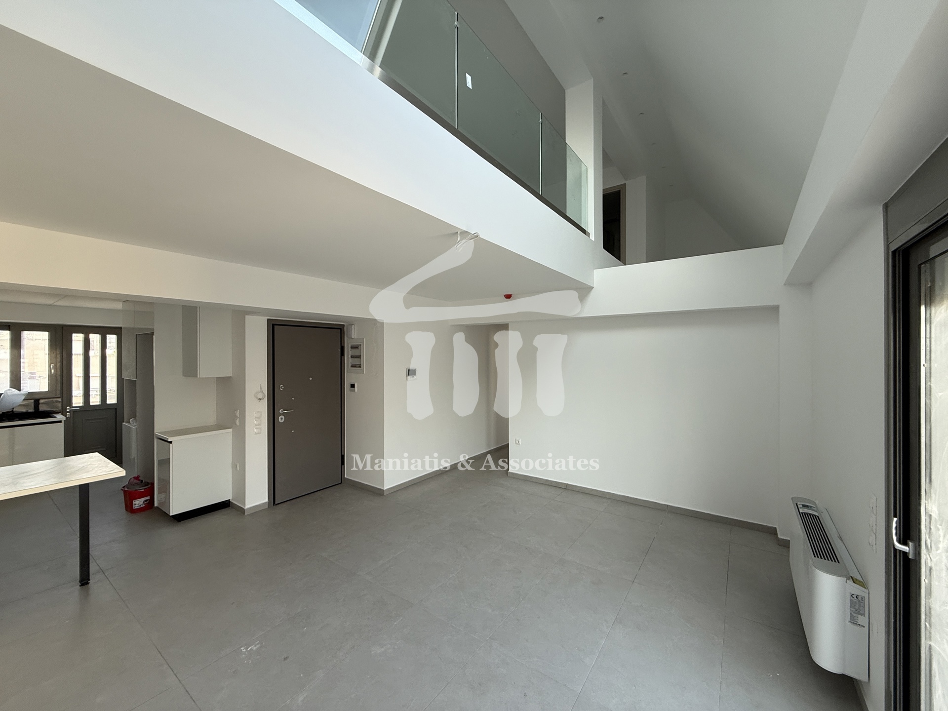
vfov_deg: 85.7
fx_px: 383
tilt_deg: +0.7
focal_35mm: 14
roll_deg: +0.0
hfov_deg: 102.1
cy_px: 356
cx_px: 474
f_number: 2.2
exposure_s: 1/99
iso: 125
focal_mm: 2.22
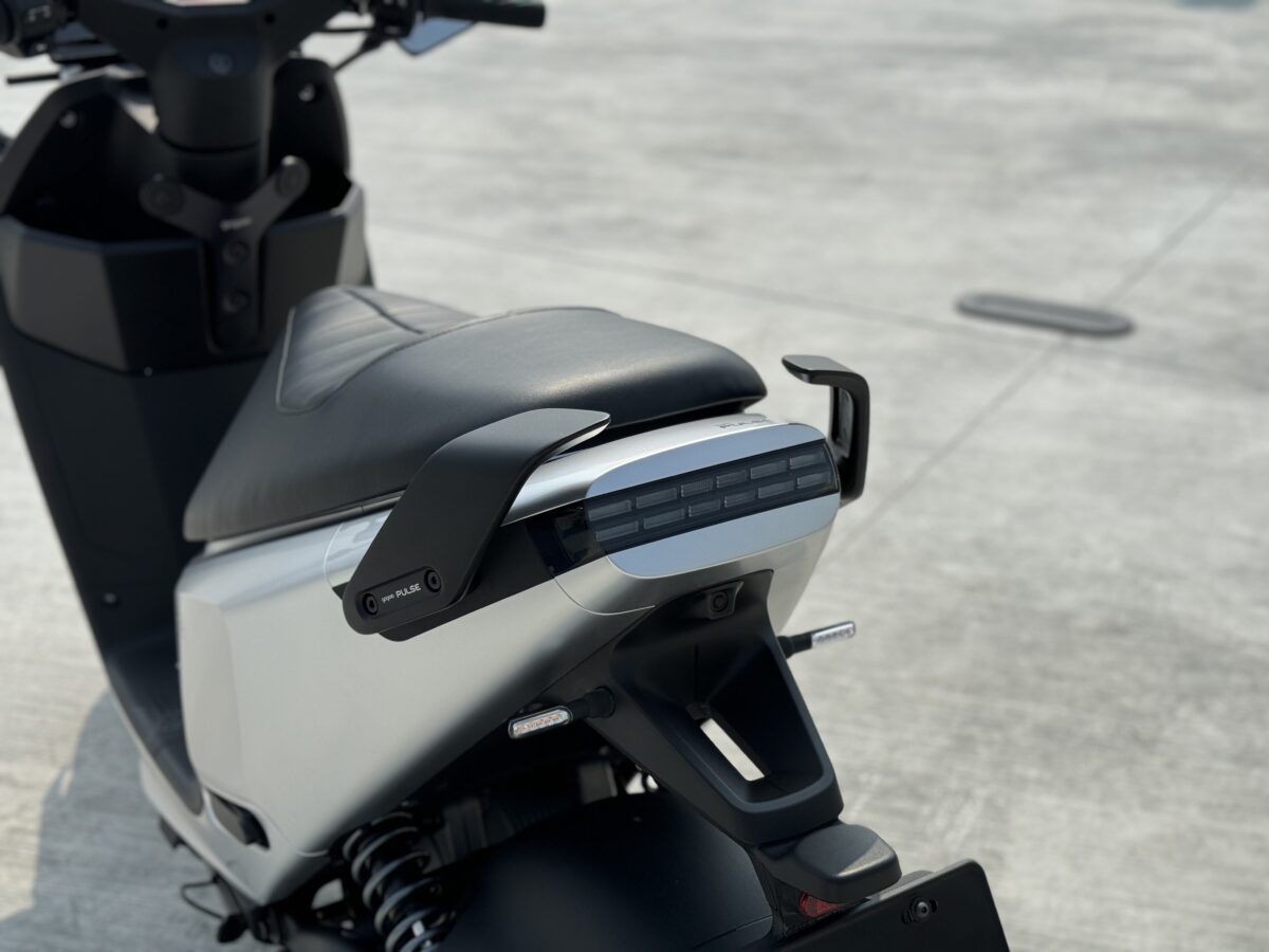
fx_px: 1760
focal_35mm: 48
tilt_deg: -23.8
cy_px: 476
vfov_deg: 30.3
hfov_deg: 39.7
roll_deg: -0.3
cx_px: 634
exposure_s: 1/7092
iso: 64
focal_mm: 6.76
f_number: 1.78
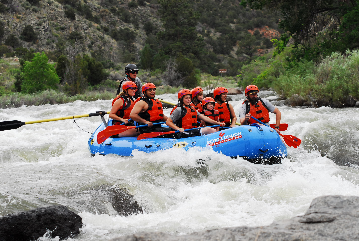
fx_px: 1274
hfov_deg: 16.0
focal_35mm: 128
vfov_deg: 10.8
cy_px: 120
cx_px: 180
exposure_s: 1/1600
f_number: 6.3
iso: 1000
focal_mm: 85
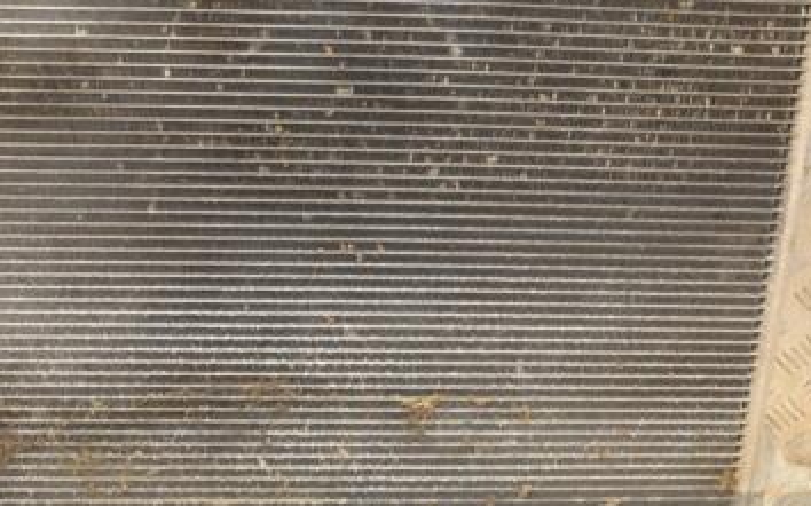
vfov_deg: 22.7
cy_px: 222
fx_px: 1259
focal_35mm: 57
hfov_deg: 35.5
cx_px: 302
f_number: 5
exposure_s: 1/160
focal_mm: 22
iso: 800
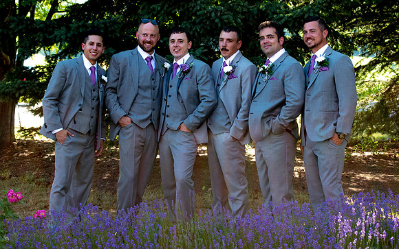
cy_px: 107
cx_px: 215
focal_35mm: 79
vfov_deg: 16.6
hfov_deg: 26.2
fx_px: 858
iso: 400
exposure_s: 1/200
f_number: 7.1
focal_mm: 48
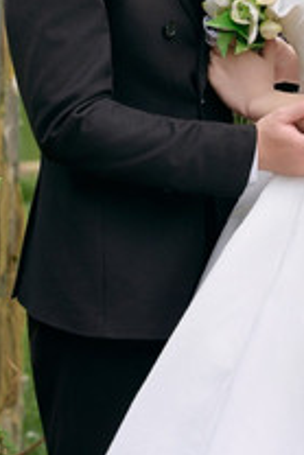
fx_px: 1833
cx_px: 301
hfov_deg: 9.4
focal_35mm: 145
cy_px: -22
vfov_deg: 13.9
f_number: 3.2
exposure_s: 1/320
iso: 160
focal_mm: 60.4
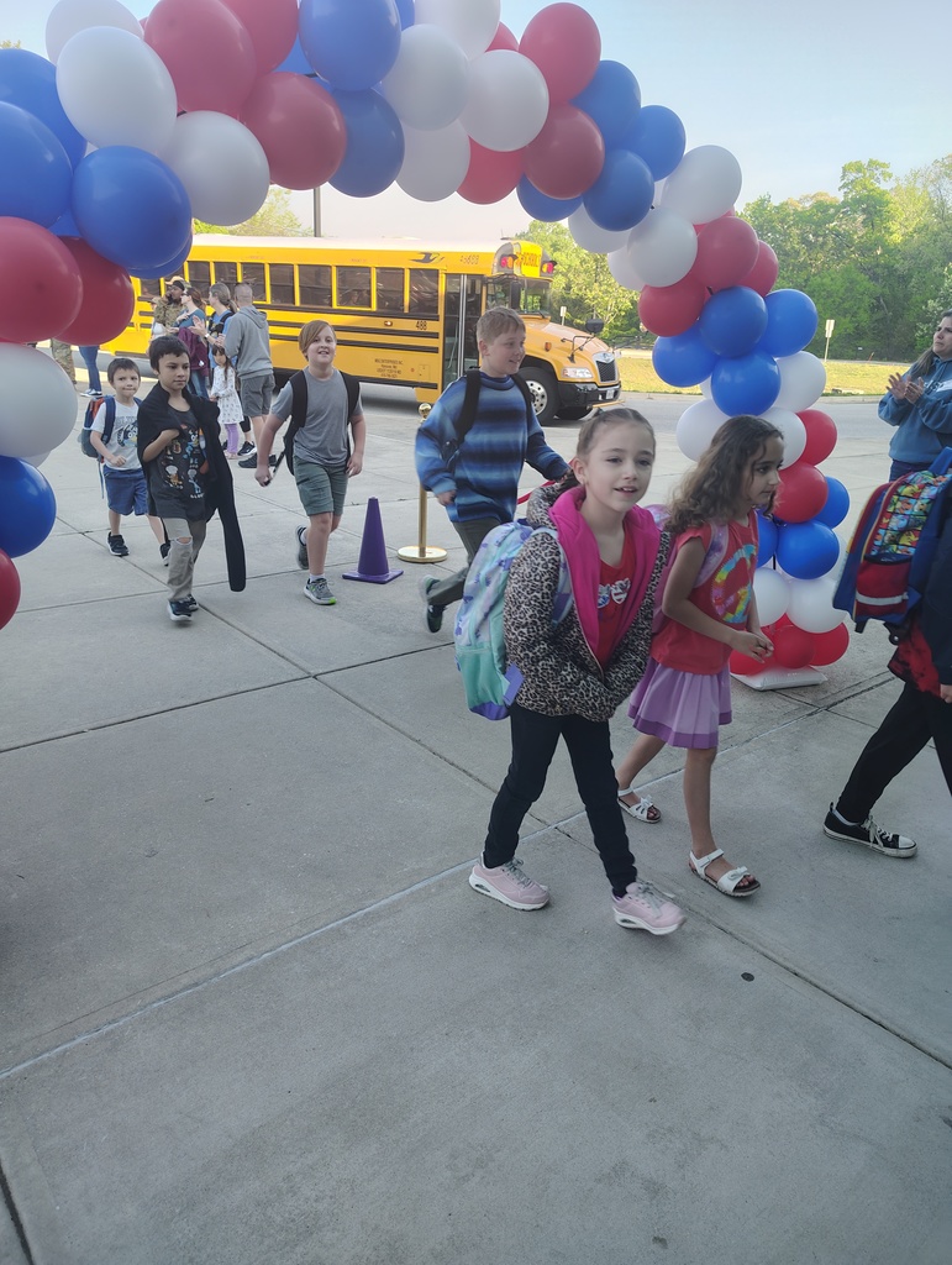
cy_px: 632
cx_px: 476
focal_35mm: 24
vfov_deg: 71.5
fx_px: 878
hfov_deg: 56.9
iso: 126
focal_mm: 5.56
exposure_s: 1/120
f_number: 1.8
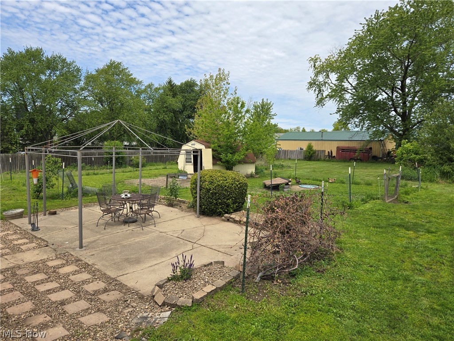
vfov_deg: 58.9
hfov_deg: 73.9
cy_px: 170
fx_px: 302
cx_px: 227
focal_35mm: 23
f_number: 1.8
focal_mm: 5.4
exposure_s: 1/1663
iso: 25
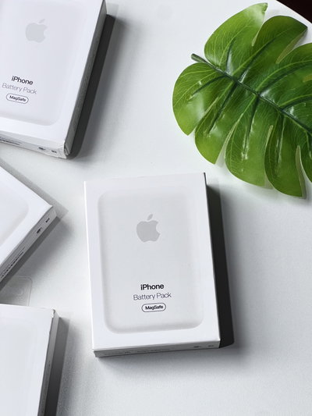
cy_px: 208
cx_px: 156
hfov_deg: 19.1
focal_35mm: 77
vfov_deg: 25.3
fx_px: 925
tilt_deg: -70.4
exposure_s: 1/79
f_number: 2.8
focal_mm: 9
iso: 200
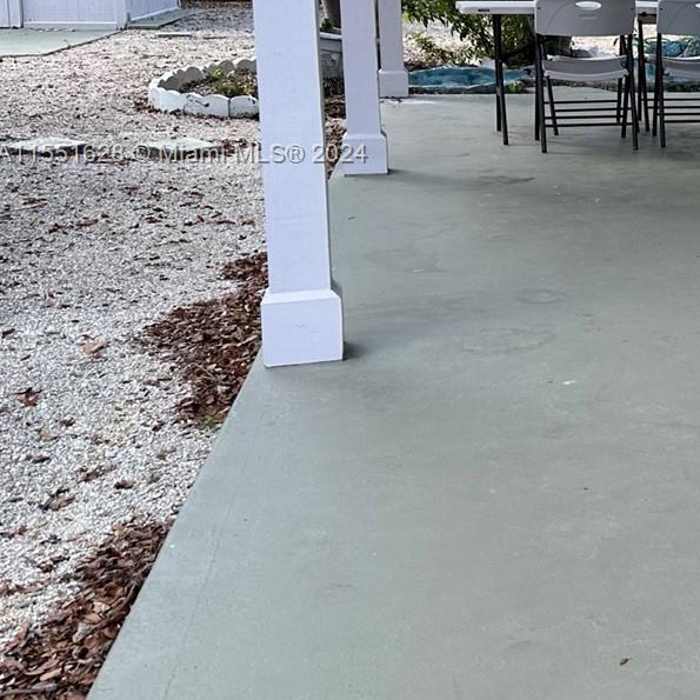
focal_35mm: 57
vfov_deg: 29.5
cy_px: 155
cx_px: 932
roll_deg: -0.8
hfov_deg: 25.5
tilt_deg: -9.5
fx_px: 1304
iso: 80
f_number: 1.78
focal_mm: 6.86
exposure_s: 1/718
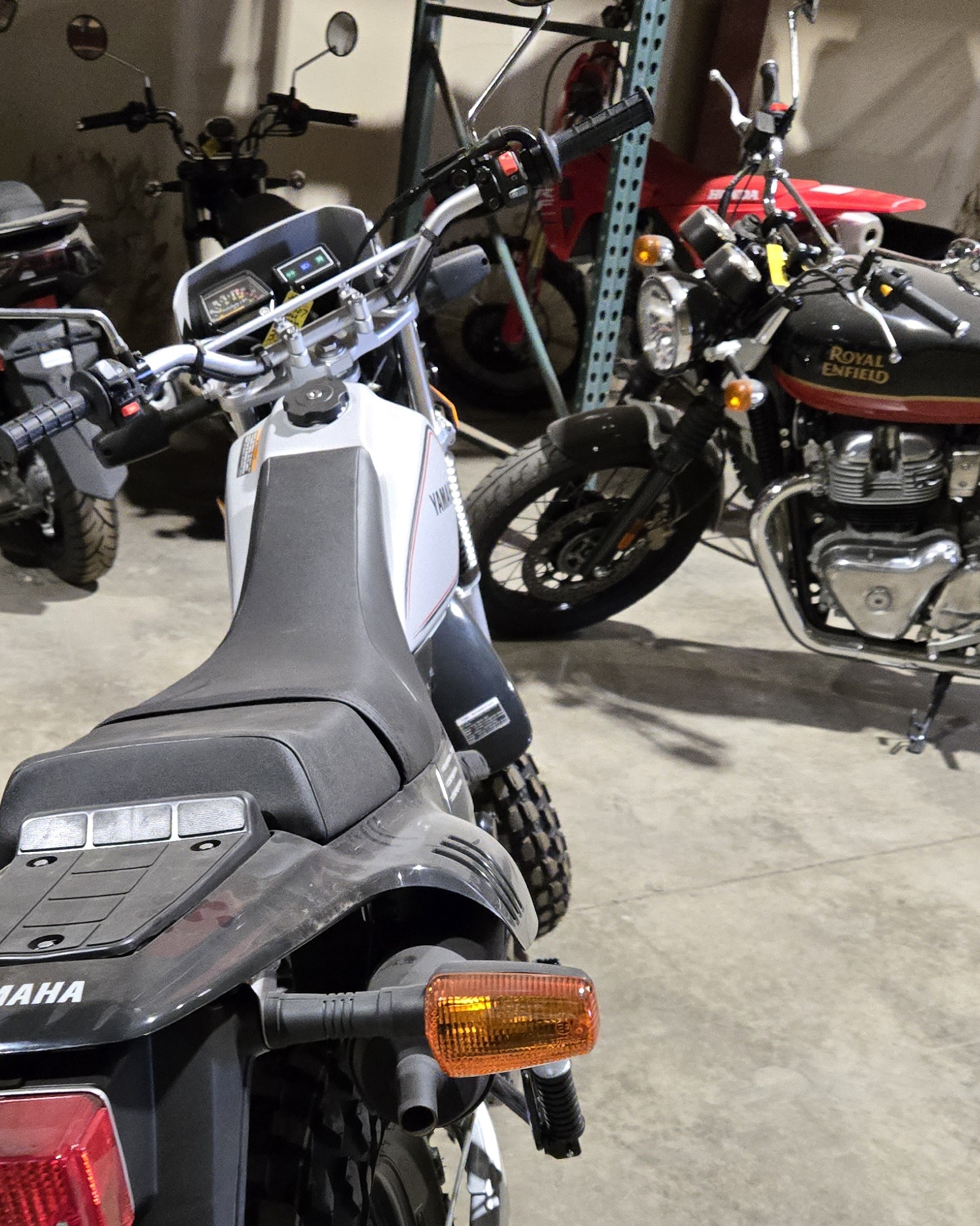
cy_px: 850
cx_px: 380
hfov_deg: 33.3
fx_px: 1632
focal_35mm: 45
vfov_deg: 40.5
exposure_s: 1/120
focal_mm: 5.4
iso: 800
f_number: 1.8
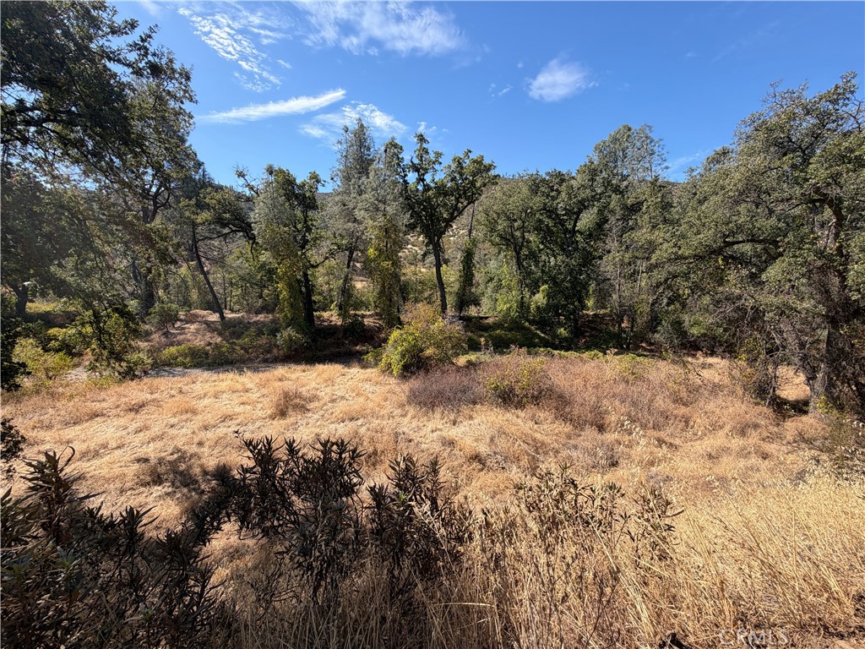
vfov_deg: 85.7
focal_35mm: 14
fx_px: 350
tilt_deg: -8.4
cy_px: 324
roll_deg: -0.6
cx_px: 432
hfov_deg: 102.1
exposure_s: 1/770
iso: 32
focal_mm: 2.22
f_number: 2.2
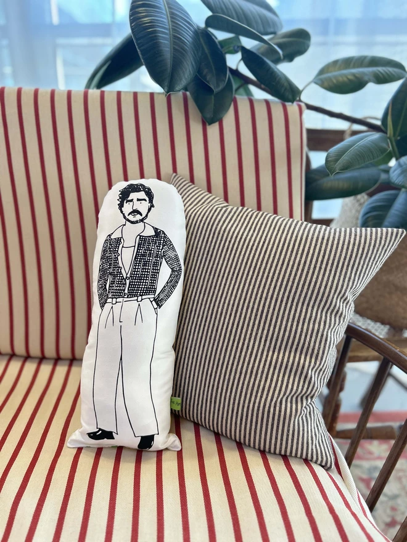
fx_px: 408
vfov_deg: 67.3
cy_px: 271
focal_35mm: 26
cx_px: 204
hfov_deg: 53.1
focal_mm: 5.7
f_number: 1.5
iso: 125
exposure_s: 1/100
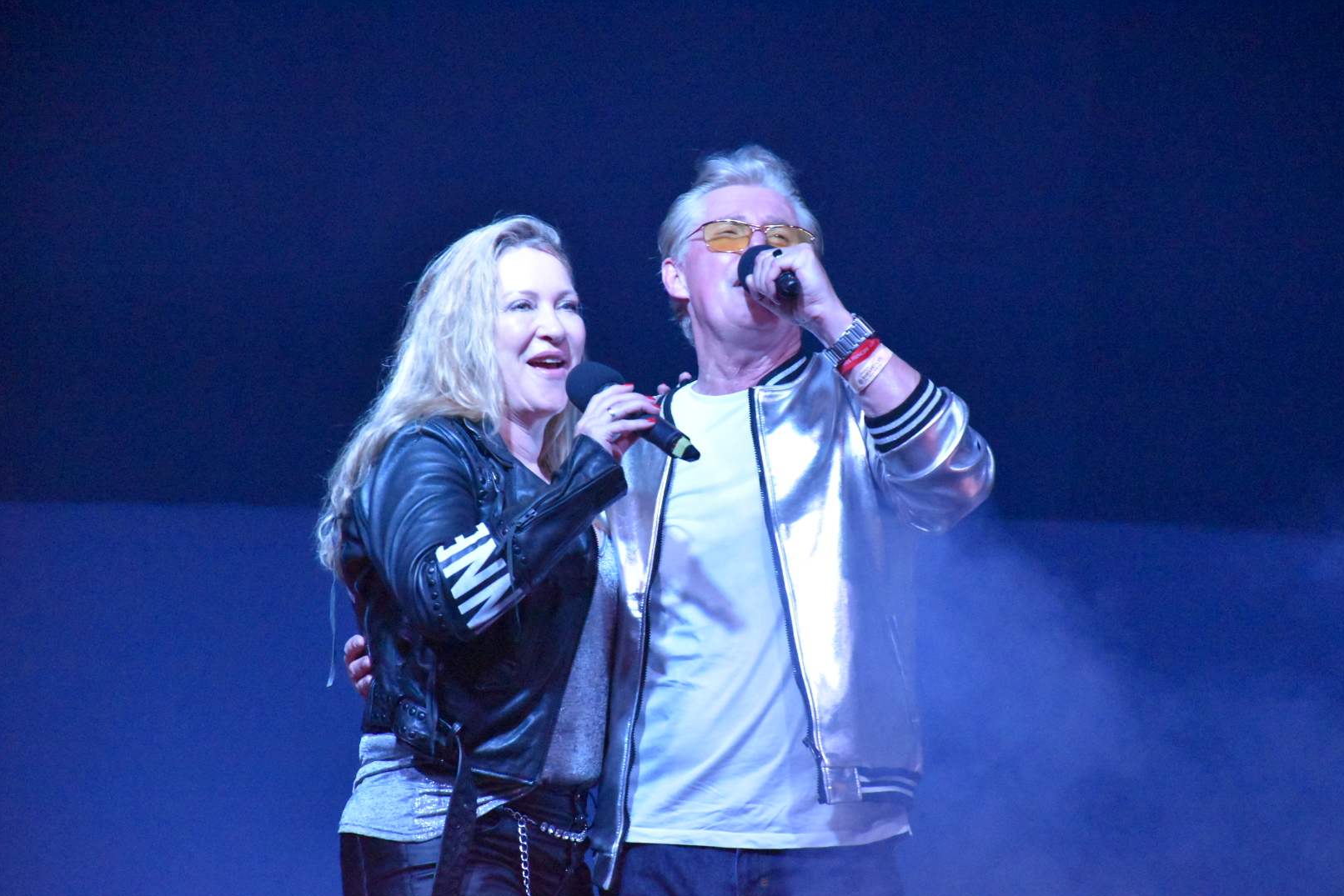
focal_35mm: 211
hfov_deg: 9.8
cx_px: 674
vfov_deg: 6.5
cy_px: 449
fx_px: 7877
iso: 12800
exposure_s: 1/100
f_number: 5.6
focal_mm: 140
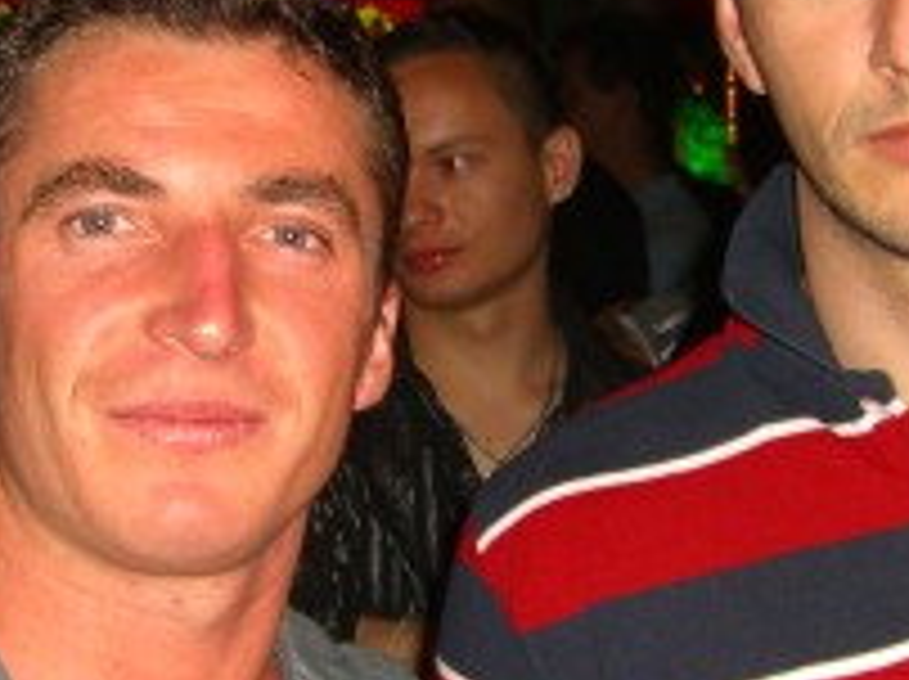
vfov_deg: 13.1
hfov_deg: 17.4
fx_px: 2964
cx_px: 508
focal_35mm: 113
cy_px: 437
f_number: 2.8
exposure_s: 1/60
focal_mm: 7.9
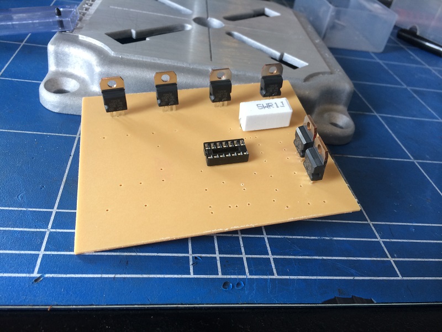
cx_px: 221
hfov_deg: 60.0
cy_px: 166
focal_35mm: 30
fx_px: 383
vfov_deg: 46.8
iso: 40
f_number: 2.2
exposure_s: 1/40
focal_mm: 4.12
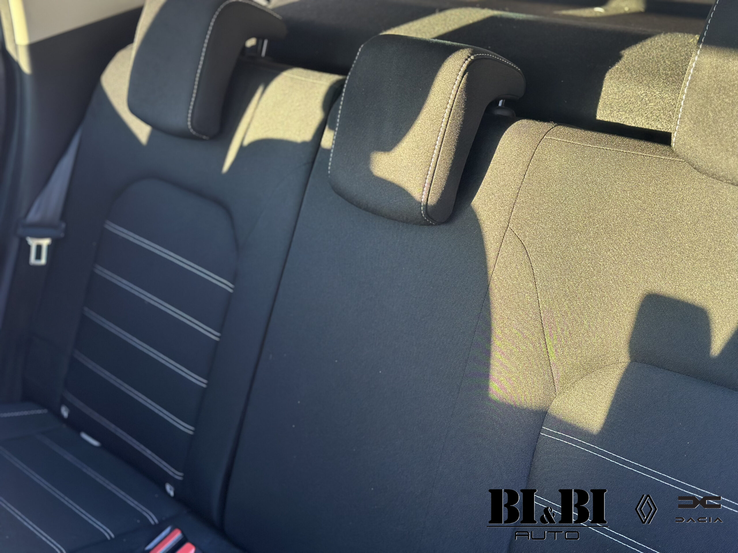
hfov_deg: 39.7
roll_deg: +0.3
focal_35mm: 48
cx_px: 369
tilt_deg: -22.1
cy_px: 276
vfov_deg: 30.3
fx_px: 1023
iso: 125
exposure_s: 1/92
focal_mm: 6.86
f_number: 1.78
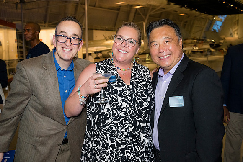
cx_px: 122
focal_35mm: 37
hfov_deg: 51.9
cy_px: 81
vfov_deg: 36.0
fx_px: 250
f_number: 4
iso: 3200
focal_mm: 37
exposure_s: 1/125
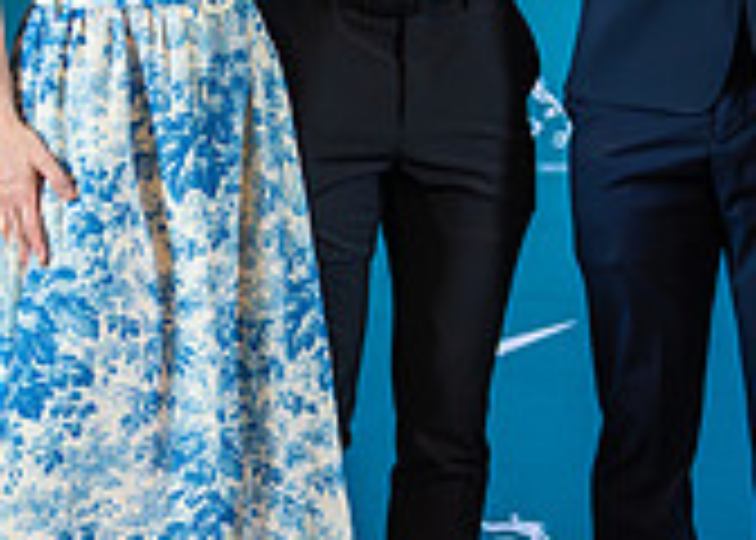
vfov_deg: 7.4
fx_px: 4165
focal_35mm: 194
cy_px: 117
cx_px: 664
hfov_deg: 10.3
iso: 1000
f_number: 1.2
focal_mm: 50
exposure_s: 1/320
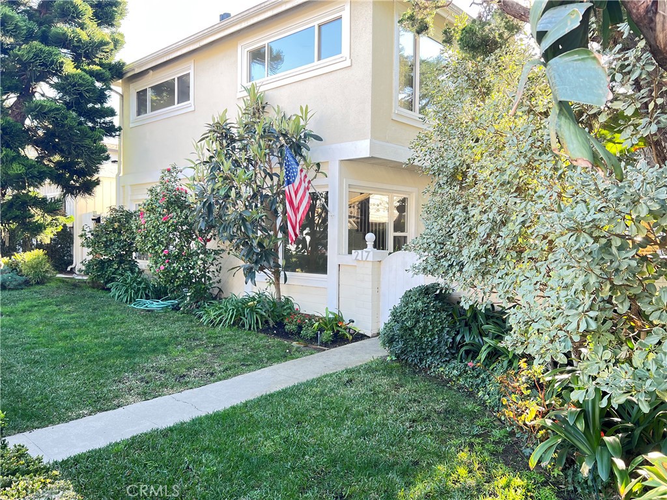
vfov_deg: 53.1
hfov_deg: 67.3
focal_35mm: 26
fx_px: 501
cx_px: 334
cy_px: 250
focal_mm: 5.7
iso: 80
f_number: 1.5
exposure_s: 1/121
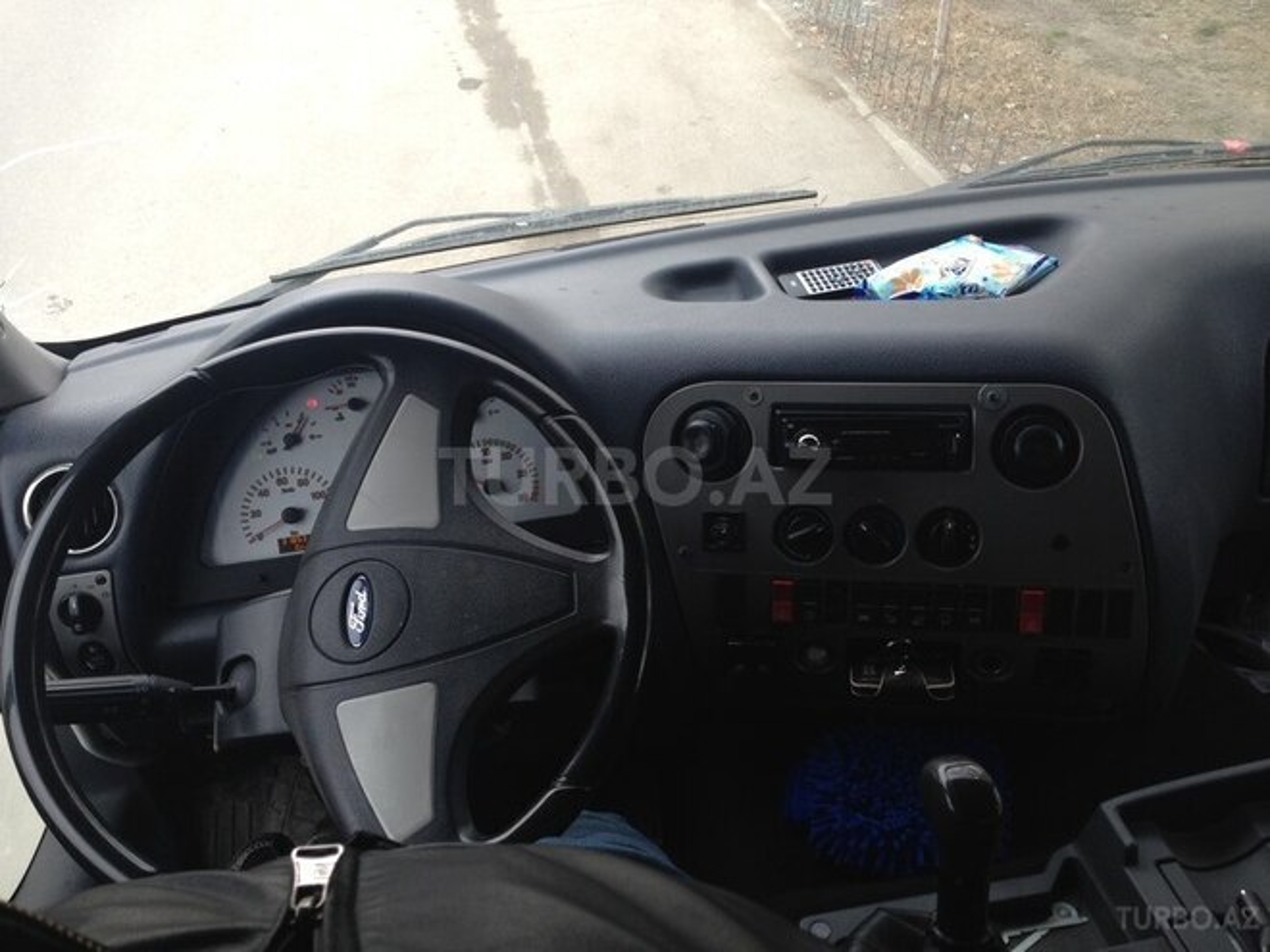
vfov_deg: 42.9
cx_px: 635
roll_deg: +3.4
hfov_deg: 55.4
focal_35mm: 33
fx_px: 1211
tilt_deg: -38.9
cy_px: 476
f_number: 2.4
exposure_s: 1/60
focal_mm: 4.12
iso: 64
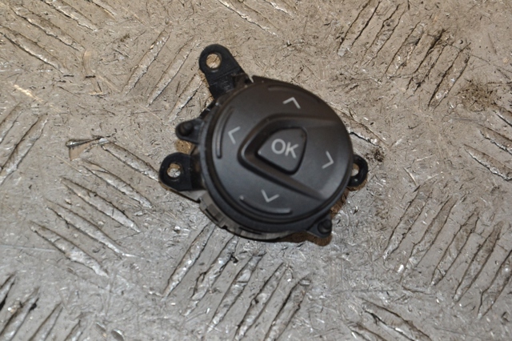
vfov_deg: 9.9
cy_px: 170
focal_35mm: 138
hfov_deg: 14.9
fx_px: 1962
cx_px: 256
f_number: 8
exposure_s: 1/200
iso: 800
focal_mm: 92
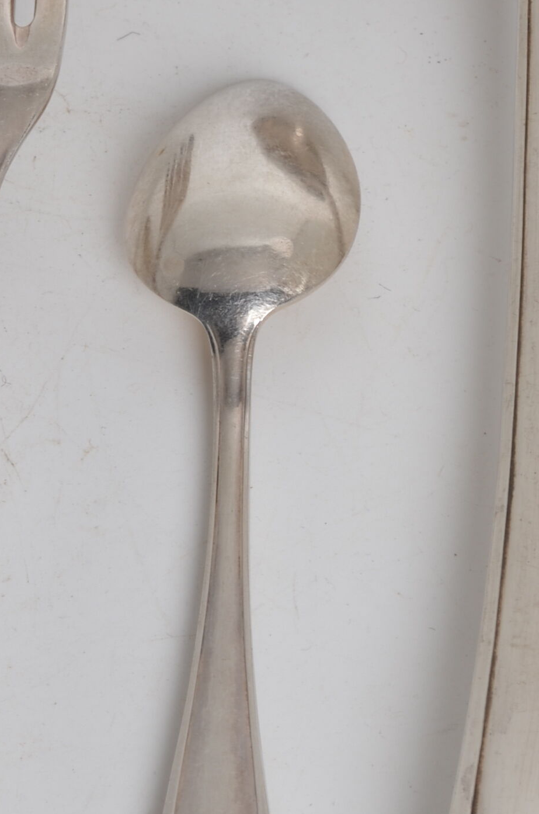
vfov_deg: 10.4
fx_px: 4488
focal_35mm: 199
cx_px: 562
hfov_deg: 6.8
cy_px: 429
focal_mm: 50
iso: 100
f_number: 14
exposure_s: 1/125
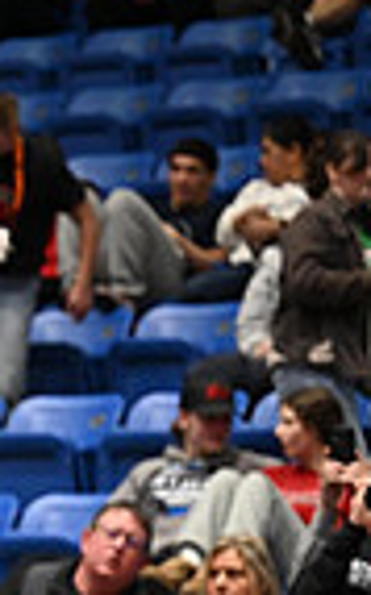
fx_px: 5160
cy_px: 476
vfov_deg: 6.6
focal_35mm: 318
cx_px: -805
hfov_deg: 4.0
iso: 2800
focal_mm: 77
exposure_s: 1/480
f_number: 2.8
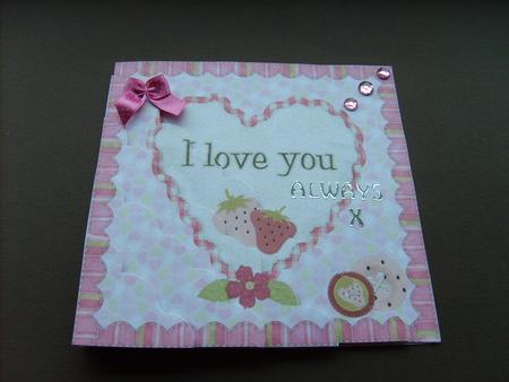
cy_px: 191
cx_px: 254
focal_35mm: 35
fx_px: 515
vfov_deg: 40.7
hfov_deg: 52.6
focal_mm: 5.8
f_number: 2.8
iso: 63
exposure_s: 1/30
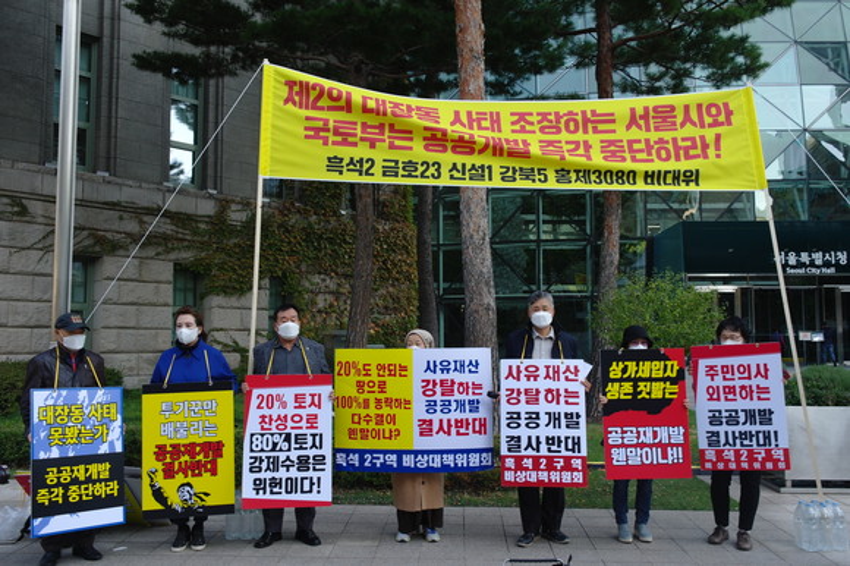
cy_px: 283
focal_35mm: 33
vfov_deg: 39.9
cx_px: 425
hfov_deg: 57.3
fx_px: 779
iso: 100
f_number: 5.6
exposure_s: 1/50
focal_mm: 22
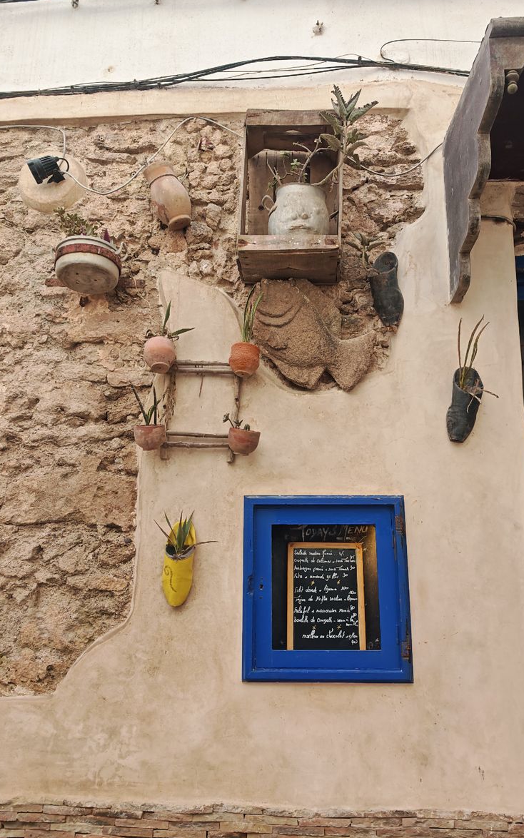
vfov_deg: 70.4
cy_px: 422
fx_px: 594
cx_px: 281
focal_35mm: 26
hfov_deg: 47.6
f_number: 2
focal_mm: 6.83
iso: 100
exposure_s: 1/1600
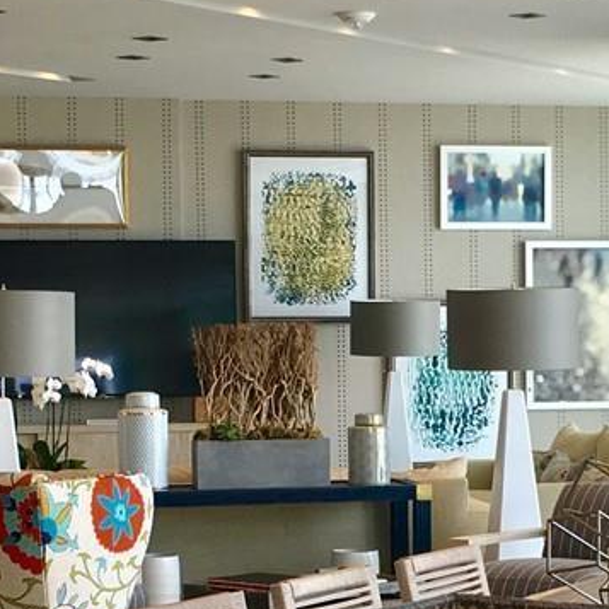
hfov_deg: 15.1
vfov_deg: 15.1
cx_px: 420
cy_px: 481
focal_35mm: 115
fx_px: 2289
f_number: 2.2
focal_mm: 4.15
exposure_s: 1/120
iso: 32
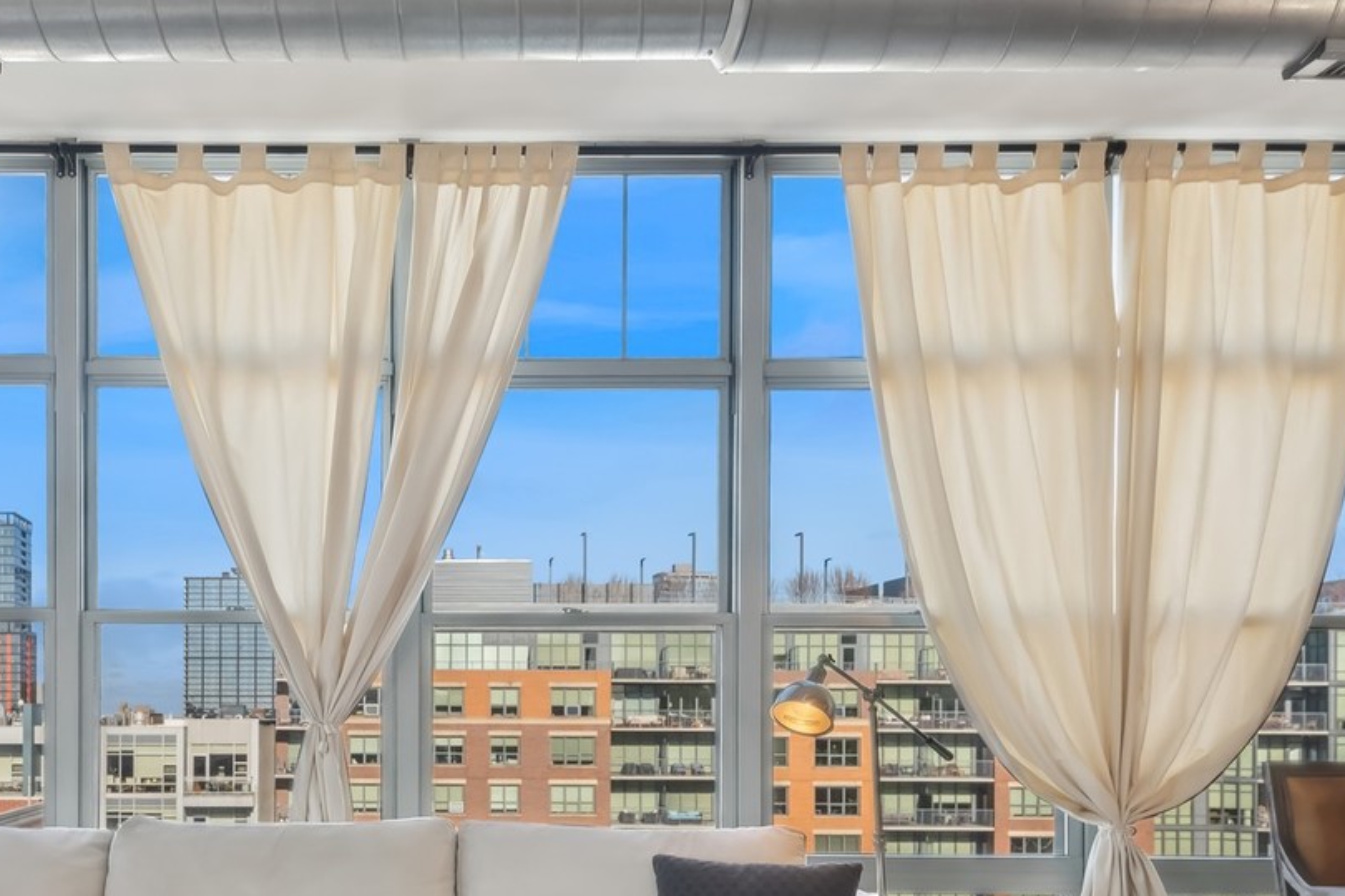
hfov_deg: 56.4
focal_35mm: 32
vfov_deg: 40.2
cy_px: 654
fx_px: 1195
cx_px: 369
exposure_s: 1/60
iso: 320
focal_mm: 16
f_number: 8
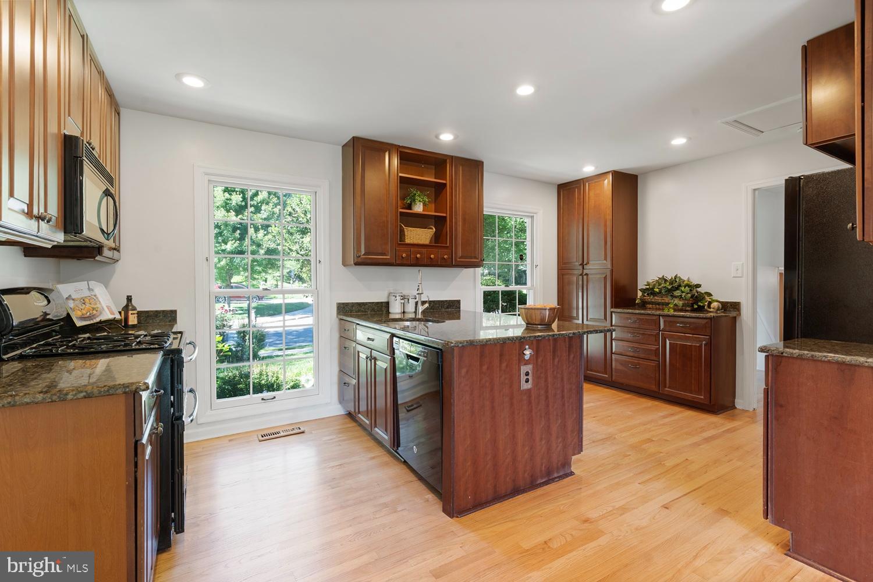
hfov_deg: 96.7
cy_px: 291
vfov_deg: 73.7
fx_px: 388
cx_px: 436
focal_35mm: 16
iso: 200
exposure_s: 1.3
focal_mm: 16
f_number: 8
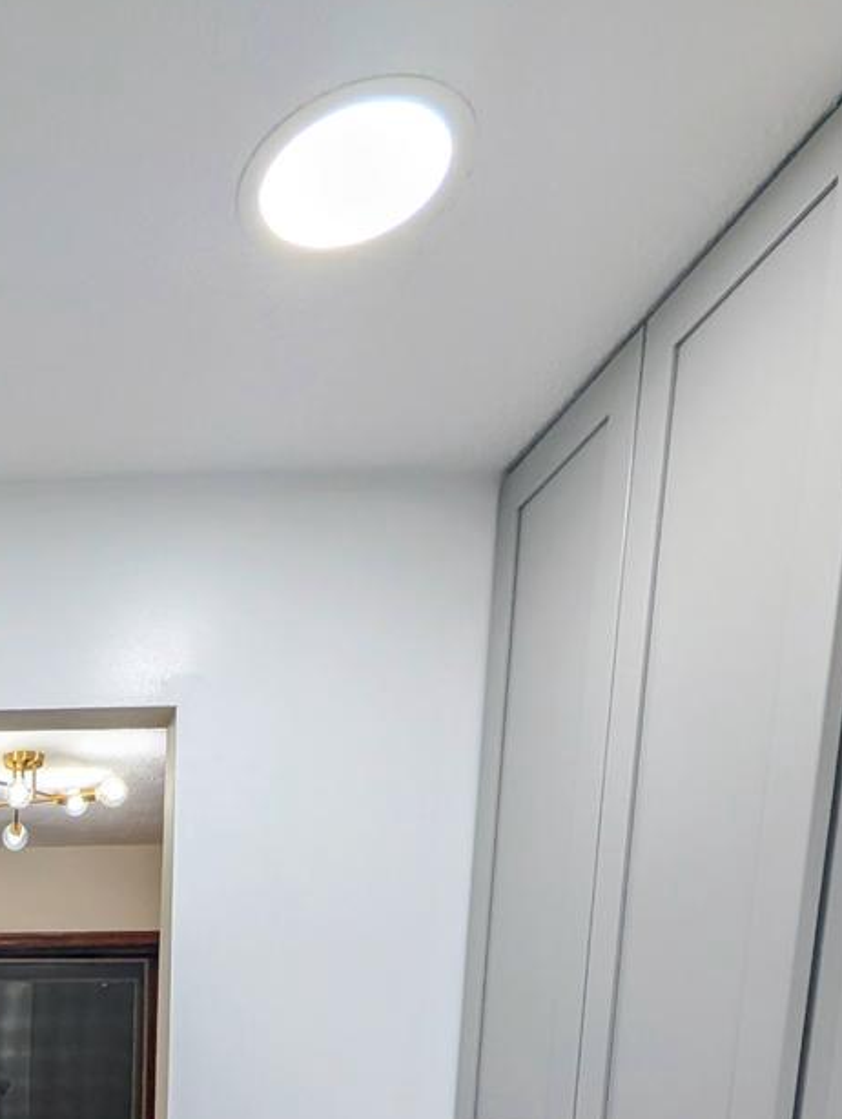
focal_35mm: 30
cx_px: -47
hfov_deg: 39.7
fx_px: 971
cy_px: 1232
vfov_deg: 45.1
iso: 53
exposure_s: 1/145
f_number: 1.7
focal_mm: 2.02
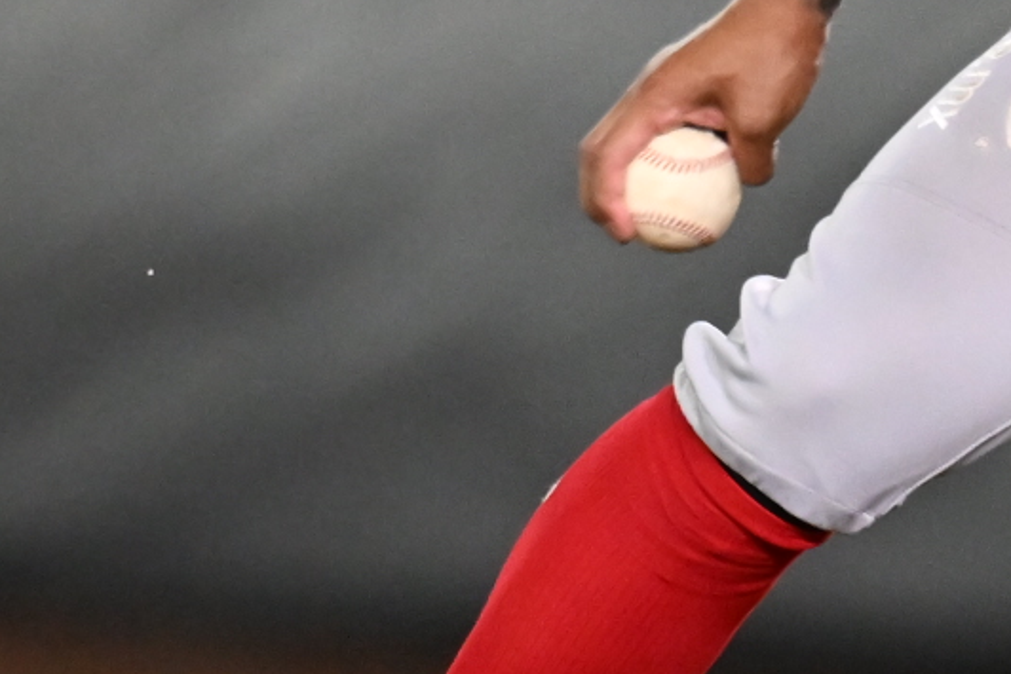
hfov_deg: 0.8
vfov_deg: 0.6
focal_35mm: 2434
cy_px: -239
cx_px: 1192
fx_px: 68369
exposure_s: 1/1250
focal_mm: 400
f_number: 2.8
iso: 2500
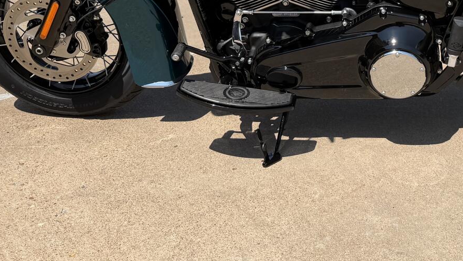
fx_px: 725
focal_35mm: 59
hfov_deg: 34.3
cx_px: 377
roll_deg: +1.9
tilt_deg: -11.4
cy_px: -62
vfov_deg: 19.1
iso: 80
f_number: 1.78
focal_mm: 6.76
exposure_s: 1/4167
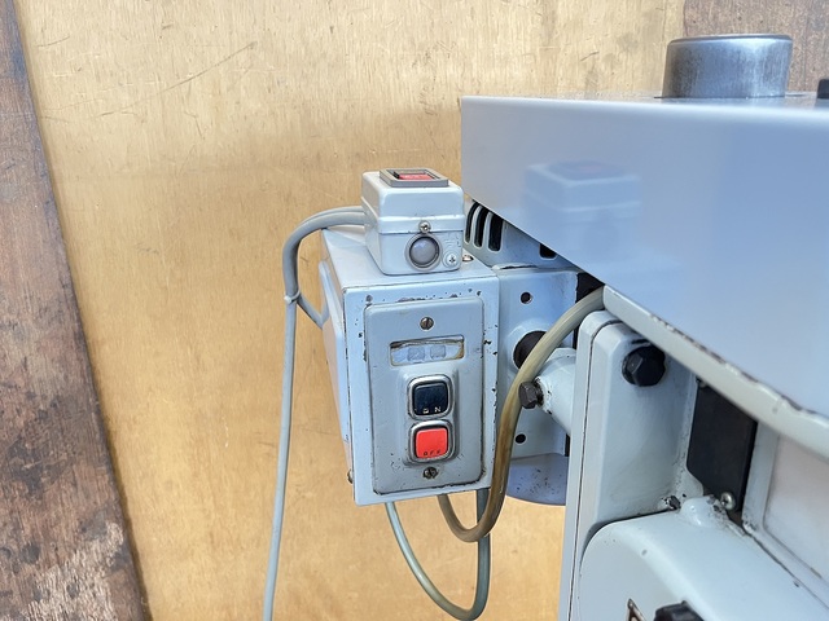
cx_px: 414
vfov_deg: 53.1
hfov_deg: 67.3
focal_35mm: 26
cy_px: 310
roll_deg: +0.5
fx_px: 623
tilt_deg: -22.3
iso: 500
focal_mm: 5.7
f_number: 1.5
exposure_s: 1/60
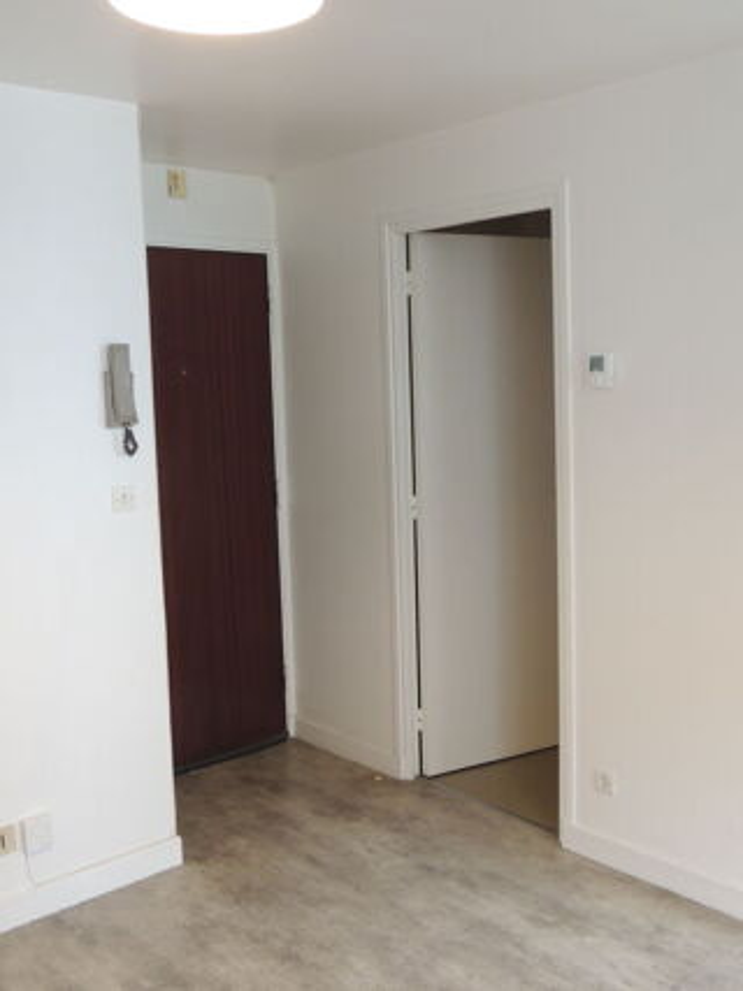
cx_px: 372
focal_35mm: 35
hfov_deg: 40.7
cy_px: 496
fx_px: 1002
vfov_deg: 52.6
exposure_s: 1/30
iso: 400
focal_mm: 6.2
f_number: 3.3
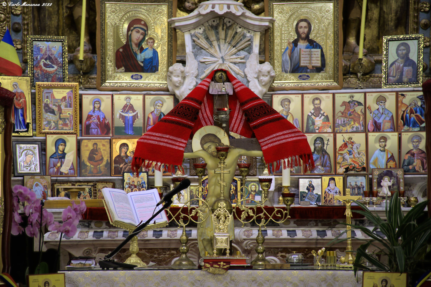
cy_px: 144
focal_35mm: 168
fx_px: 2010
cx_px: 216
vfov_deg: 8.2
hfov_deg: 12.2
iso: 800
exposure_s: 1/13
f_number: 5.6
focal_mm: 112
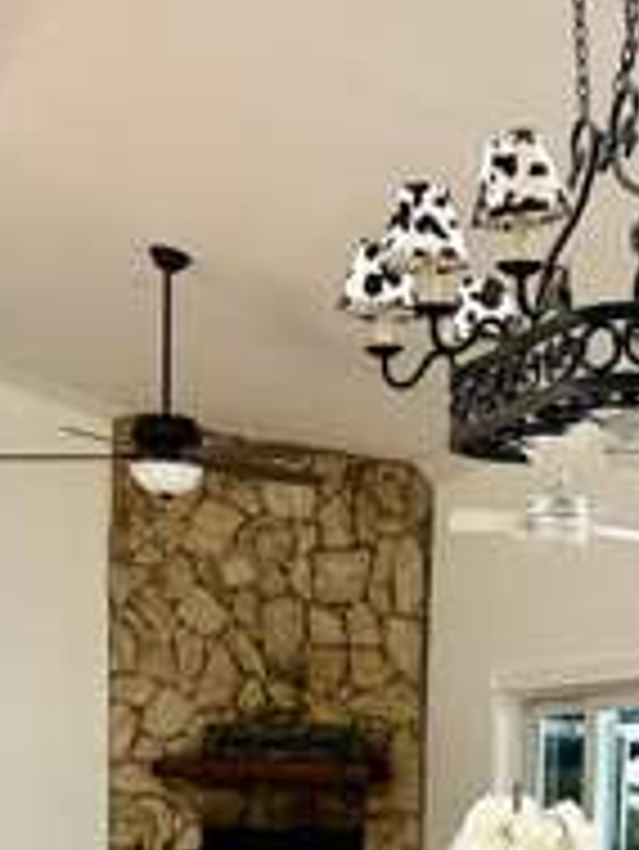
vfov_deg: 20.5
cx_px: 526
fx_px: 2163
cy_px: 1066
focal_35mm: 88
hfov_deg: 16.7
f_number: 1.5
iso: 200
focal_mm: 5.7
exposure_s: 1/60
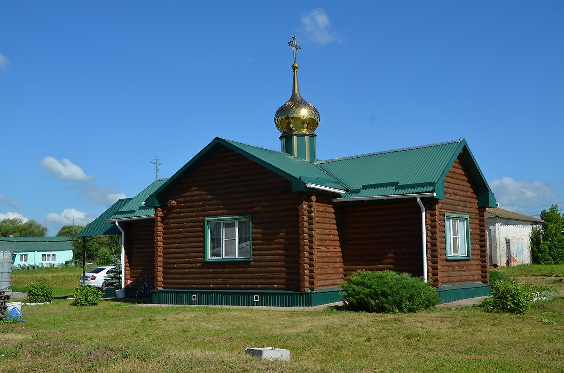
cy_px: 186
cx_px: 282
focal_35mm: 42
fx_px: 657
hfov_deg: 46.5
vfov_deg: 31.8
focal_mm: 28
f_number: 9
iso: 100
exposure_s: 1/400
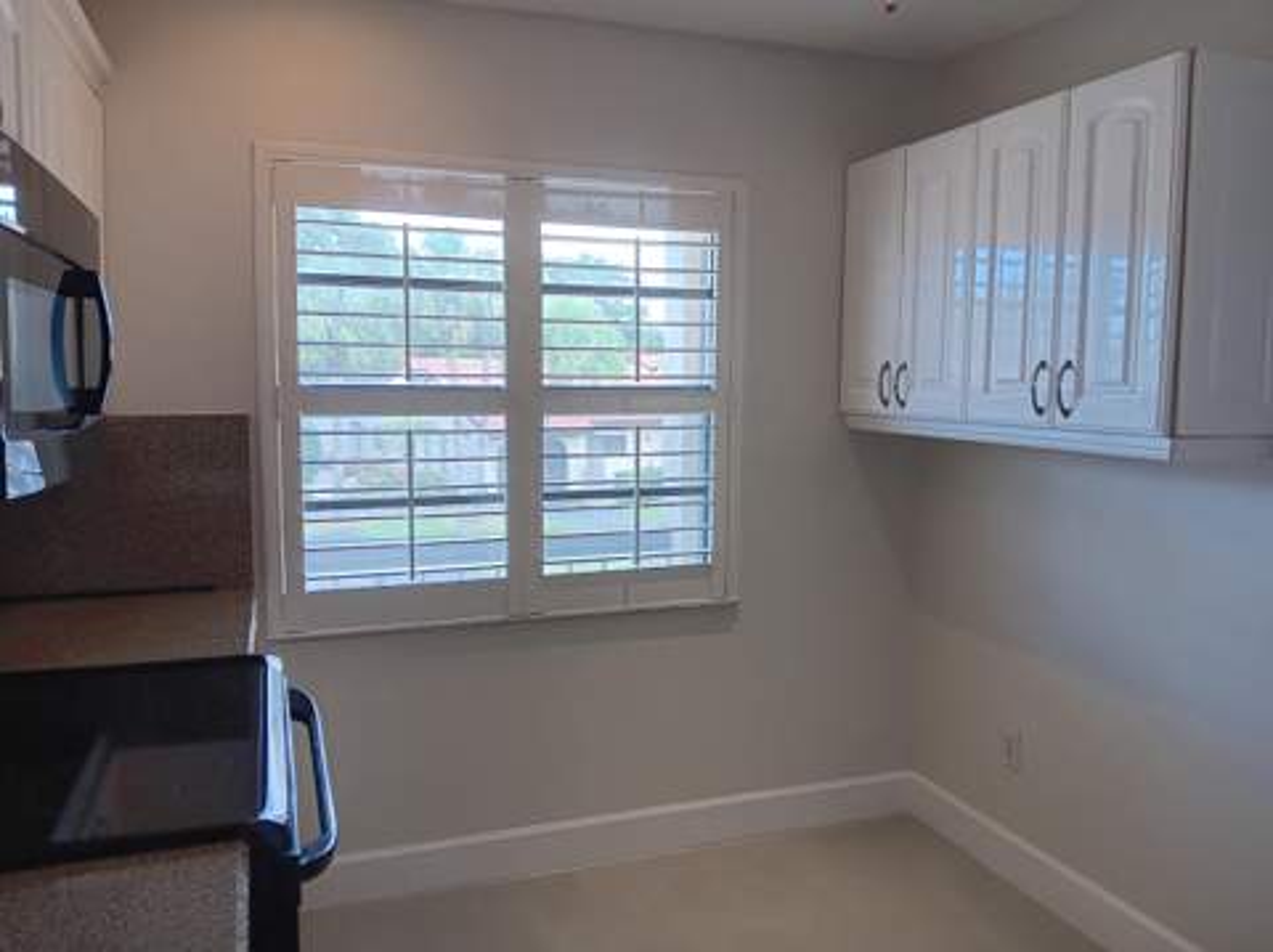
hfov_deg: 67.4
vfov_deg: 53.0
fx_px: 955
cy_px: 476
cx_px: 636
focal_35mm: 26
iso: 40
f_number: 1.8
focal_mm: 3.98
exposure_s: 1/41.7
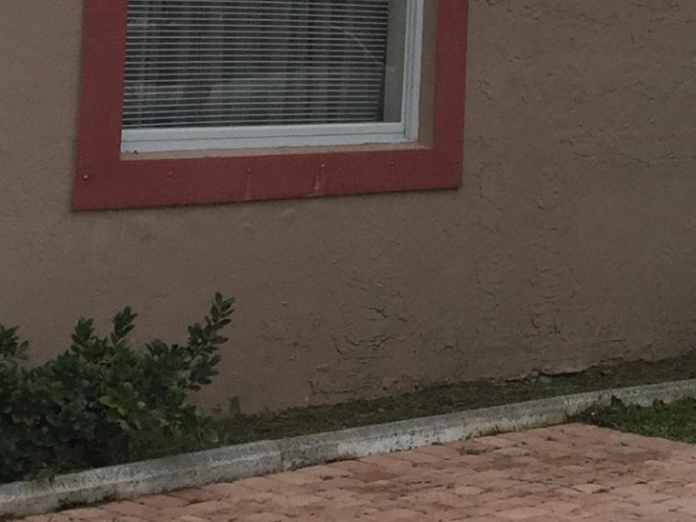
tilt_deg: +7.5
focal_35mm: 119
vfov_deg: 11.9
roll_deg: -2.2
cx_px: 1064
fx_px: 2392
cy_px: -232
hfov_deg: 15.2
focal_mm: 4.15
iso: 32
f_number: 2.2
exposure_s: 1/1163
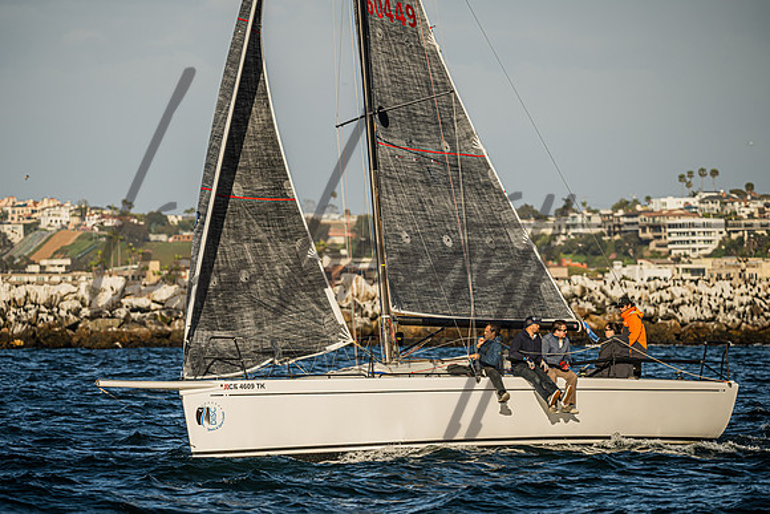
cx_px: 375
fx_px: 6169
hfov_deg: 7.1
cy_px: 295
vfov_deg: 4.8
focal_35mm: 288
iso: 72
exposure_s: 1/1000
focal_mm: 240
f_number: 5
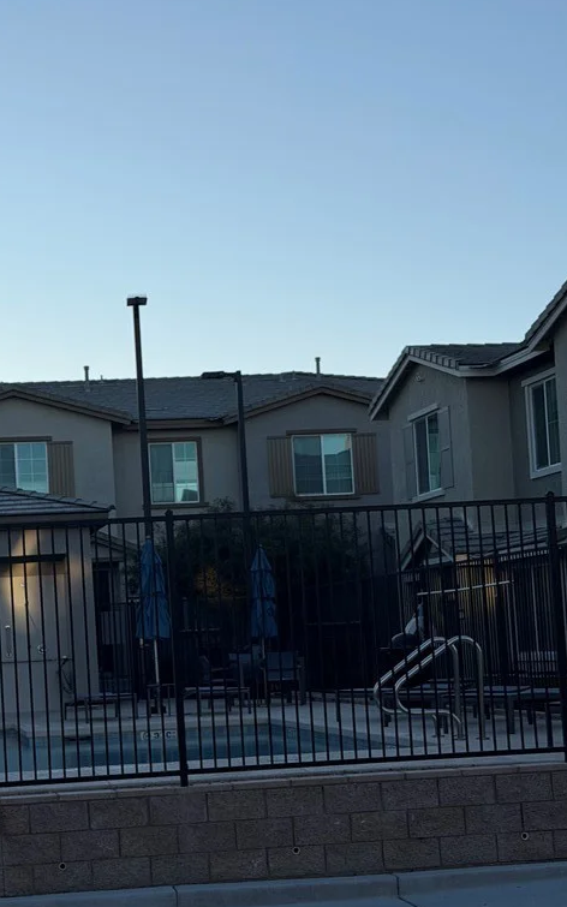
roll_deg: +3.1
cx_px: 123
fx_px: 1706
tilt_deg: +4.5
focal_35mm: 69
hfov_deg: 18.7
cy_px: 549
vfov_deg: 29.7
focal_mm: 6.76
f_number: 1.78
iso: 64
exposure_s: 1/2577
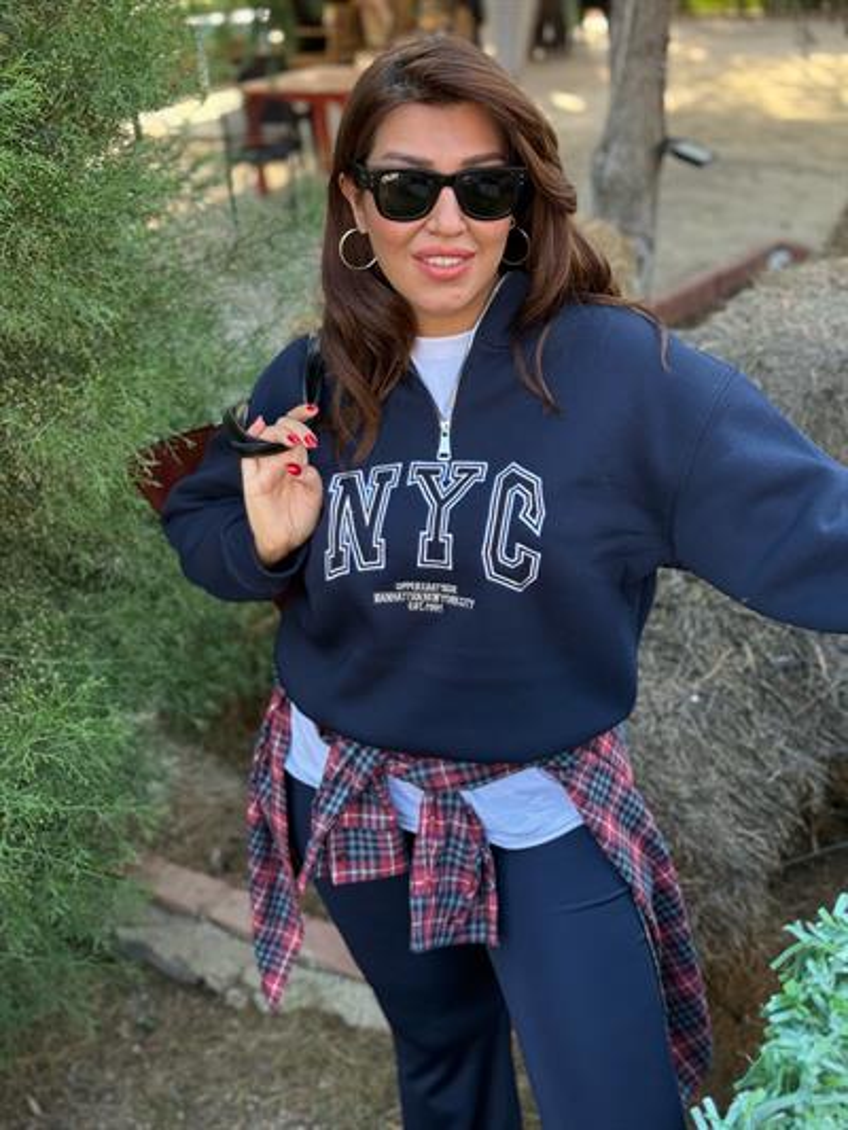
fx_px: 1567
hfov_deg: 30.3
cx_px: 424
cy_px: 565
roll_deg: +4.4
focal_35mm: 48
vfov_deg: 39.6
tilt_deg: -23.8
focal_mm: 6.76
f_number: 1.78
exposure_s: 1/251
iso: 80
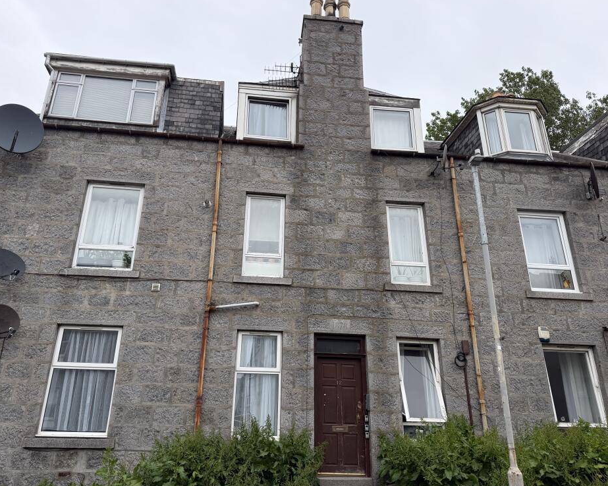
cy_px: 236
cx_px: 292
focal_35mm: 26
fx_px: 468
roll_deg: -0.9
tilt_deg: +23.9
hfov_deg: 66.0
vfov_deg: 54.9
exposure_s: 1/2110
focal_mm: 6.76
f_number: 1.78
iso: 100
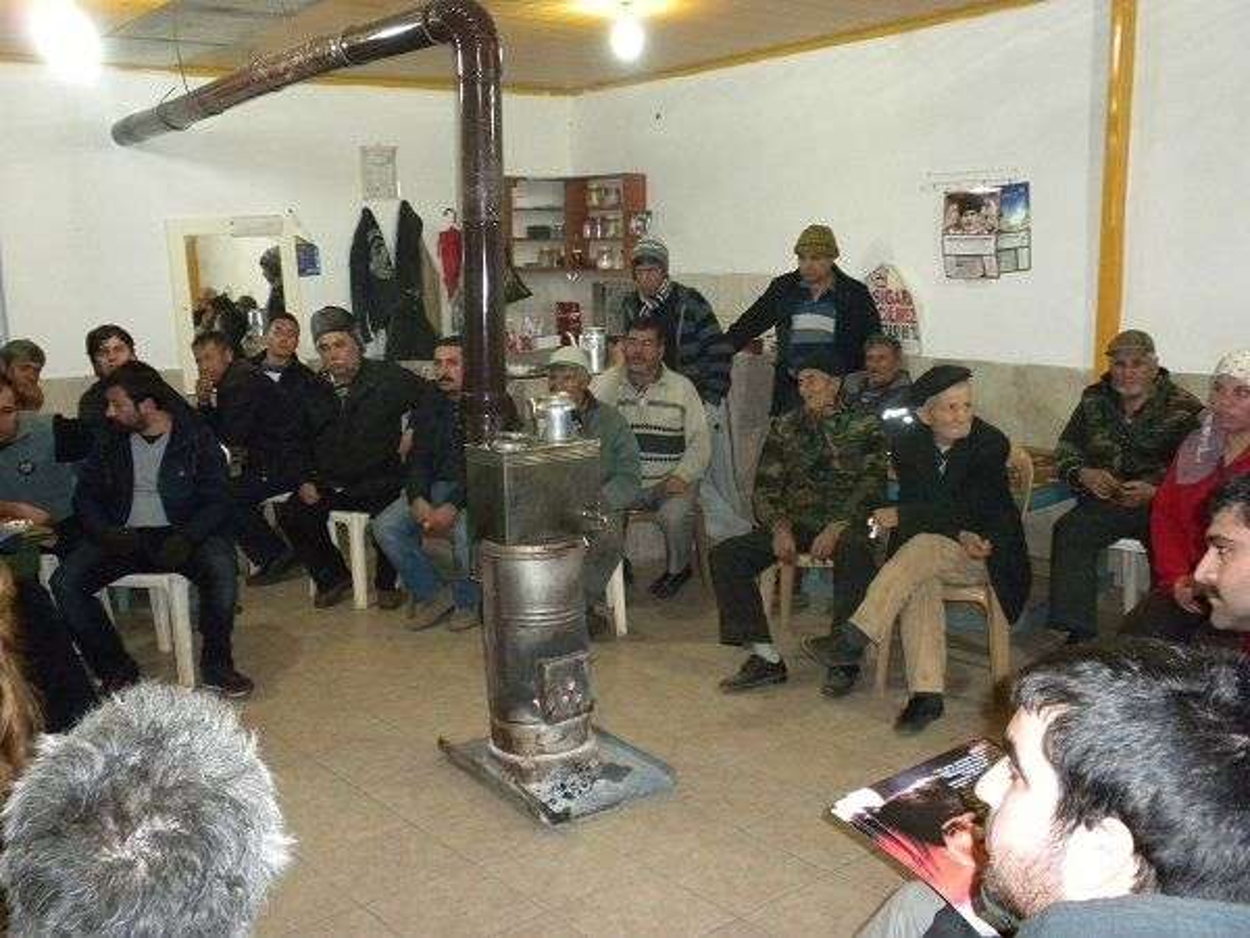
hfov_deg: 50.1
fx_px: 1336
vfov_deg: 38.7
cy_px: 469
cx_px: 625
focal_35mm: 37
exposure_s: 1/30
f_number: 3.5
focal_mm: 6.6
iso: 457
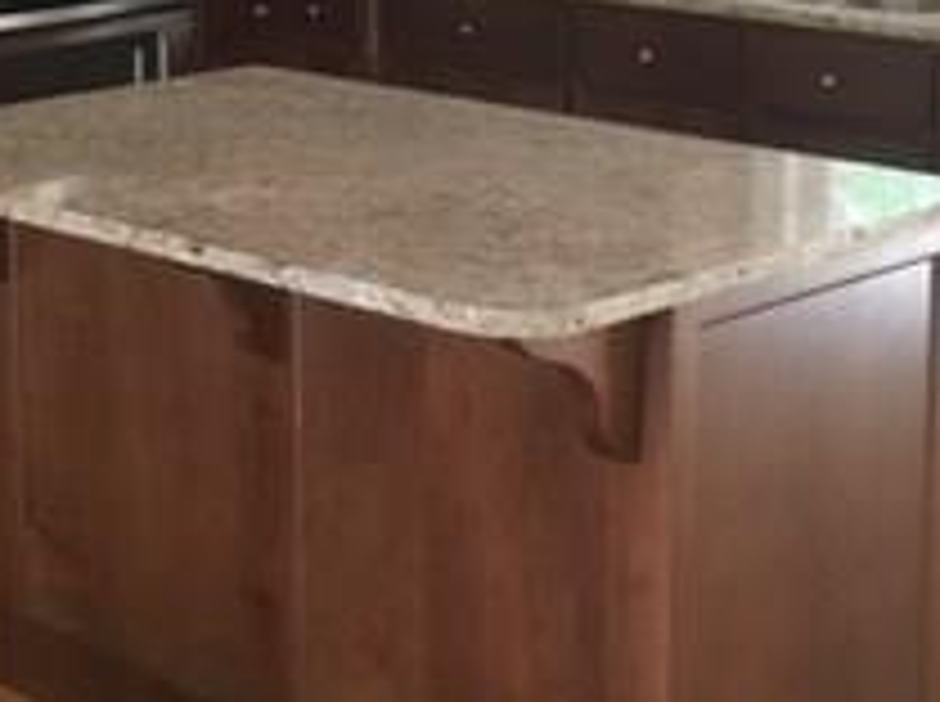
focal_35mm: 89
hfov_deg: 22.0
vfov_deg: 16.3
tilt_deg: -8.2
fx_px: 2413
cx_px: 306
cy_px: 32
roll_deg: +1.8
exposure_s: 1/30
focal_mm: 4.15
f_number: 2.2
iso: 125
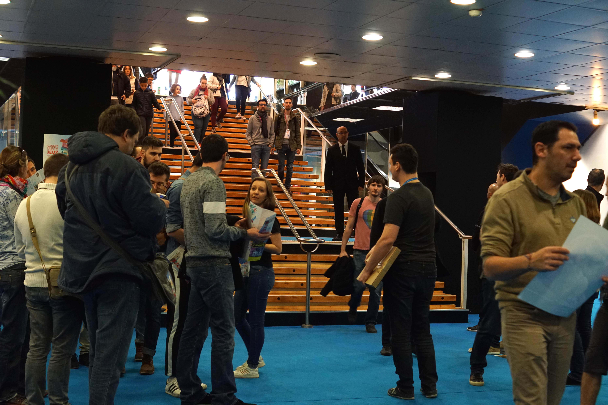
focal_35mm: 52
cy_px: 202
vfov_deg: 25.8
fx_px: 887
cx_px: 304
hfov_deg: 37.9
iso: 1250
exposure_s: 1/80
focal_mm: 35
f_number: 3.5
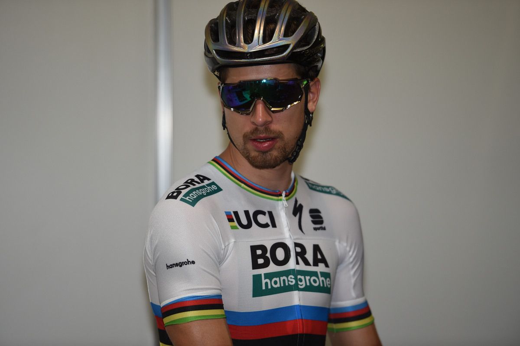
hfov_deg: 10.3
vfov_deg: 6.9
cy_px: 173
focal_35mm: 200
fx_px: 2886
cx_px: 260
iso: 400
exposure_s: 1/250
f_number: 2.8
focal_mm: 200
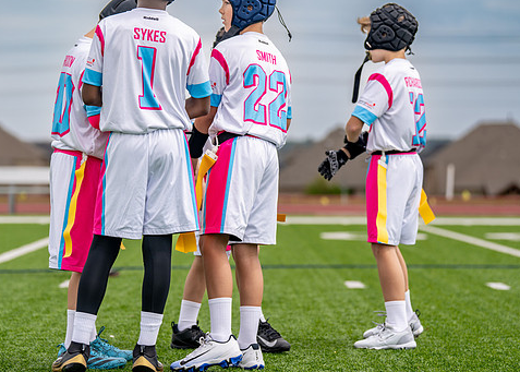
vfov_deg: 10.6
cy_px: 156
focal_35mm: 136
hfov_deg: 14.7
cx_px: 207
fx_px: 2009
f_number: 2.8
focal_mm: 103
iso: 100
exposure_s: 1/1600
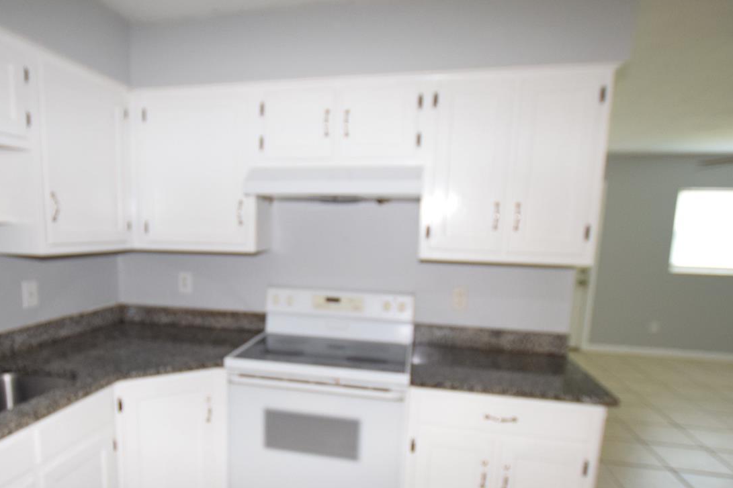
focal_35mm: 22
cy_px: 309
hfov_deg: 77.8
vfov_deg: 56.4
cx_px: 297
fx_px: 448
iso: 1400
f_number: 3.5
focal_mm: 10
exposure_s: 1/60
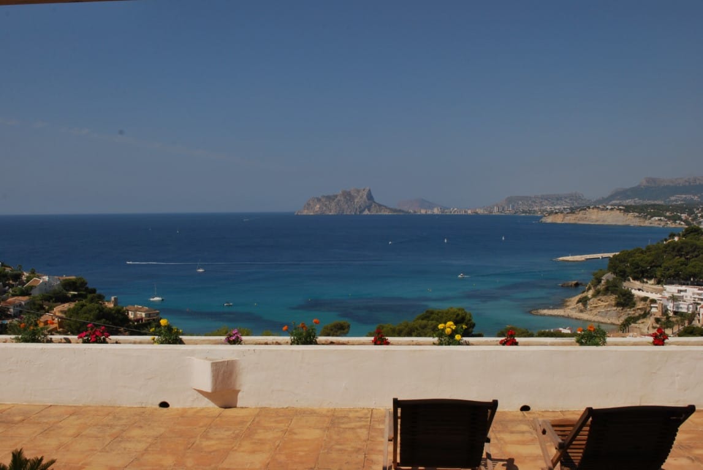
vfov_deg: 37.0
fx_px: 704
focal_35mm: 36
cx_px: 352
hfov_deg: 53.1
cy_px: 235
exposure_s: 1/200
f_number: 13
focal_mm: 24
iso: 100
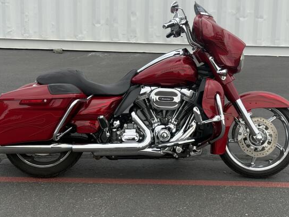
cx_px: 144
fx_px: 593
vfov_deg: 20.7
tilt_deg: -11.3
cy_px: 72
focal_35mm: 71
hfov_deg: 27.4
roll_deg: -1.0
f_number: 1.78
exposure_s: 1/2976
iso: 64
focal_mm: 6.76
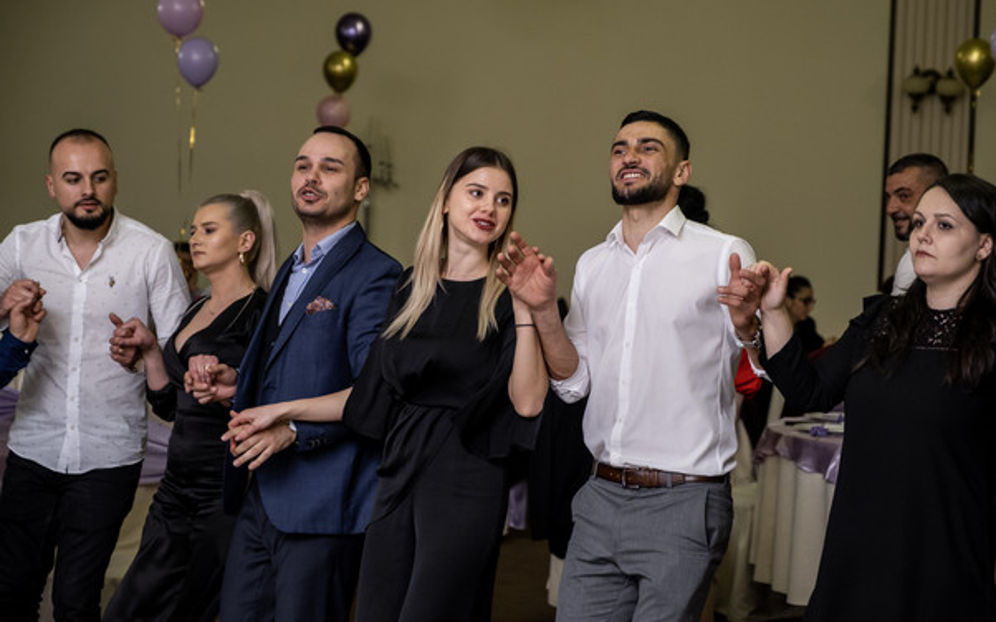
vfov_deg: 14.5
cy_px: 280
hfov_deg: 23.0
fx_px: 2443
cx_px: 503
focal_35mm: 90
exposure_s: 1/125
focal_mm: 55
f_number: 2.8
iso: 1250
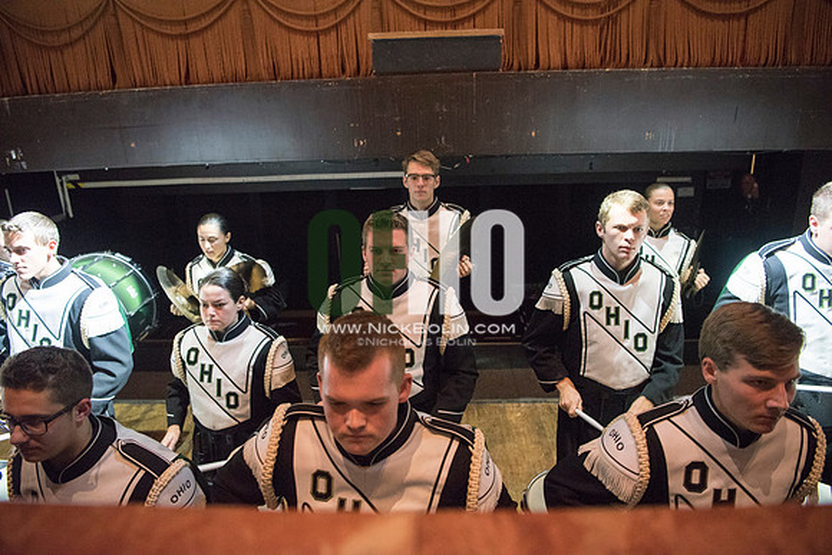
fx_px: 555
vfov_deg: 53.2
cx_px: 416
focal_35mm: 24
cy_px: 278
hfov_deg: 73.7
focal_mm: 24
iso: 4000
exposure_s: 1/160
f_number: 2.8
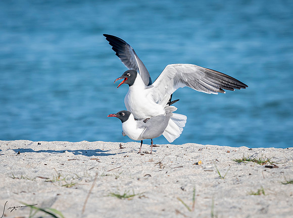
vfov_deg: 1.6
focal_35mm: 913
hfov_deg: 2.2
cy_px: 93
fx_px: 7709
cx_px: 222
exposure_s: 1/2000
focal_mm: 300
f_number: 5.6
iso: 500
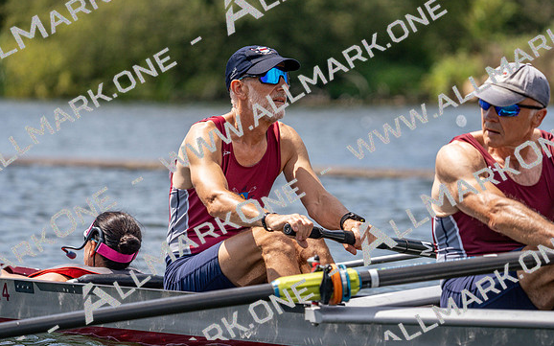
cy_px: 176
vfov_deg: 4.3
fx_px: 4634
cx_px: 277
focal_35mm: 307
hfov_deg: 6.8
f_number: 5.6
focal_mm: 300
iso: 320
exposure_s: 1/2000
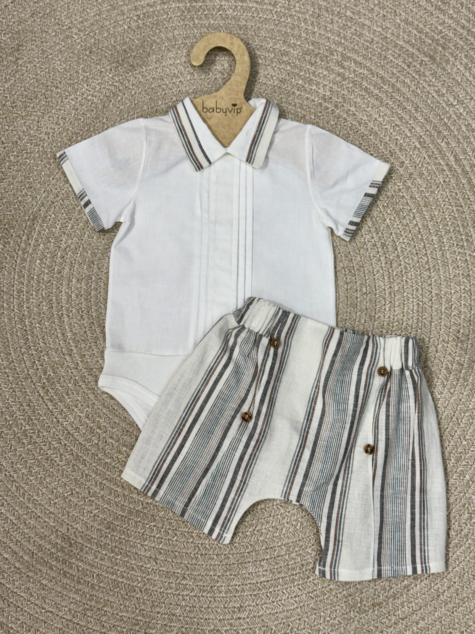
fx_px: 878
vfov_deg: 39.7
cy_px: 317
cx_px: 238
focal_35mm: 48
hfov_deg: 30.3
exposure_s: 1/100
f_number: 1.78
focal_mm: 6.76
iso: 64
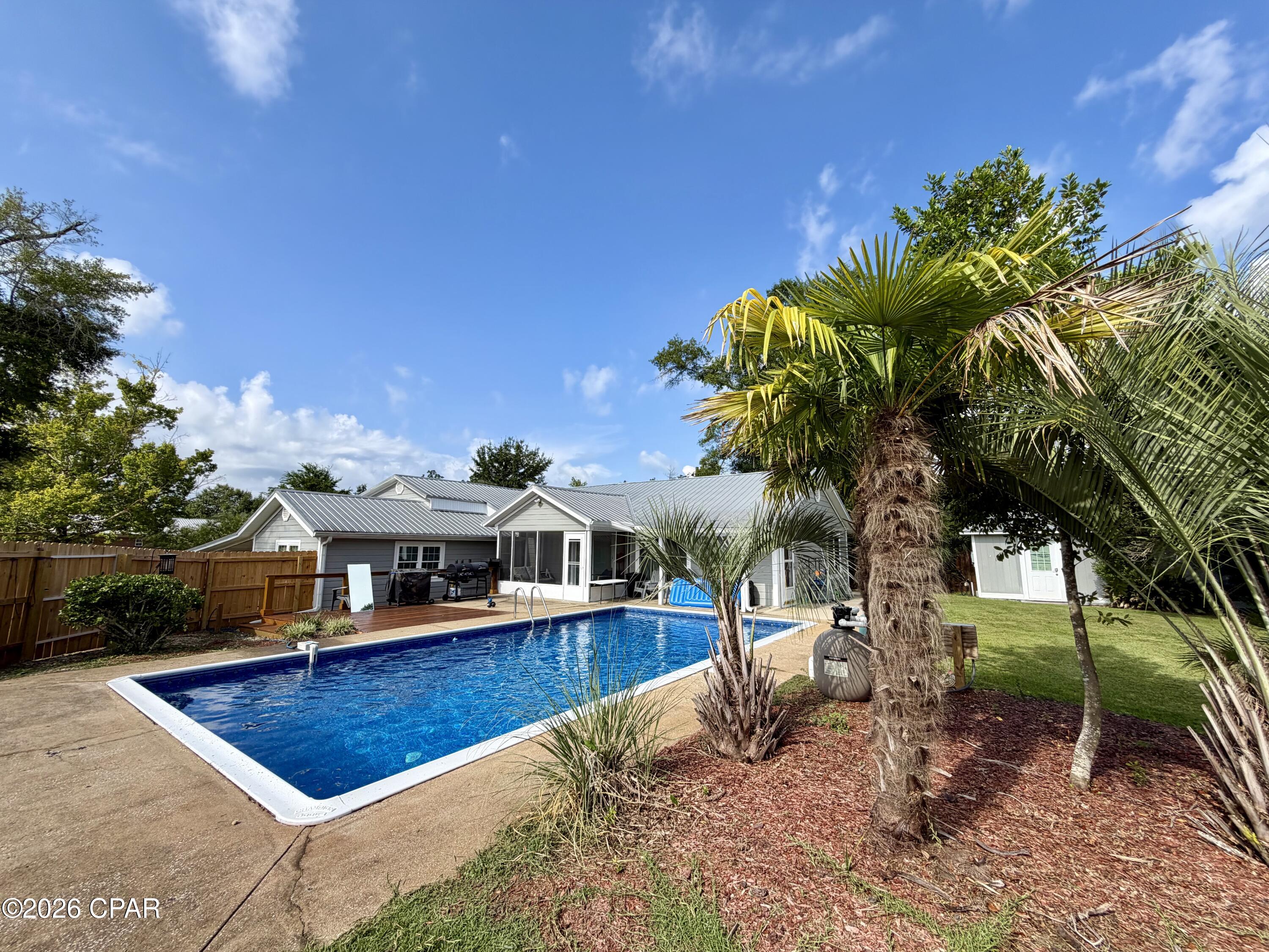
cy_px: 476
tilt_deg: +7.1
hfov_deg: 102.1
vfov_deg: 85.7
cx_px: 634
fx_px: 513
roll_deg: -0.5
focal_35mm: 14
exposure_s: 1/770
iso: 25
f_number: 2.2
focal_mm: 2.22
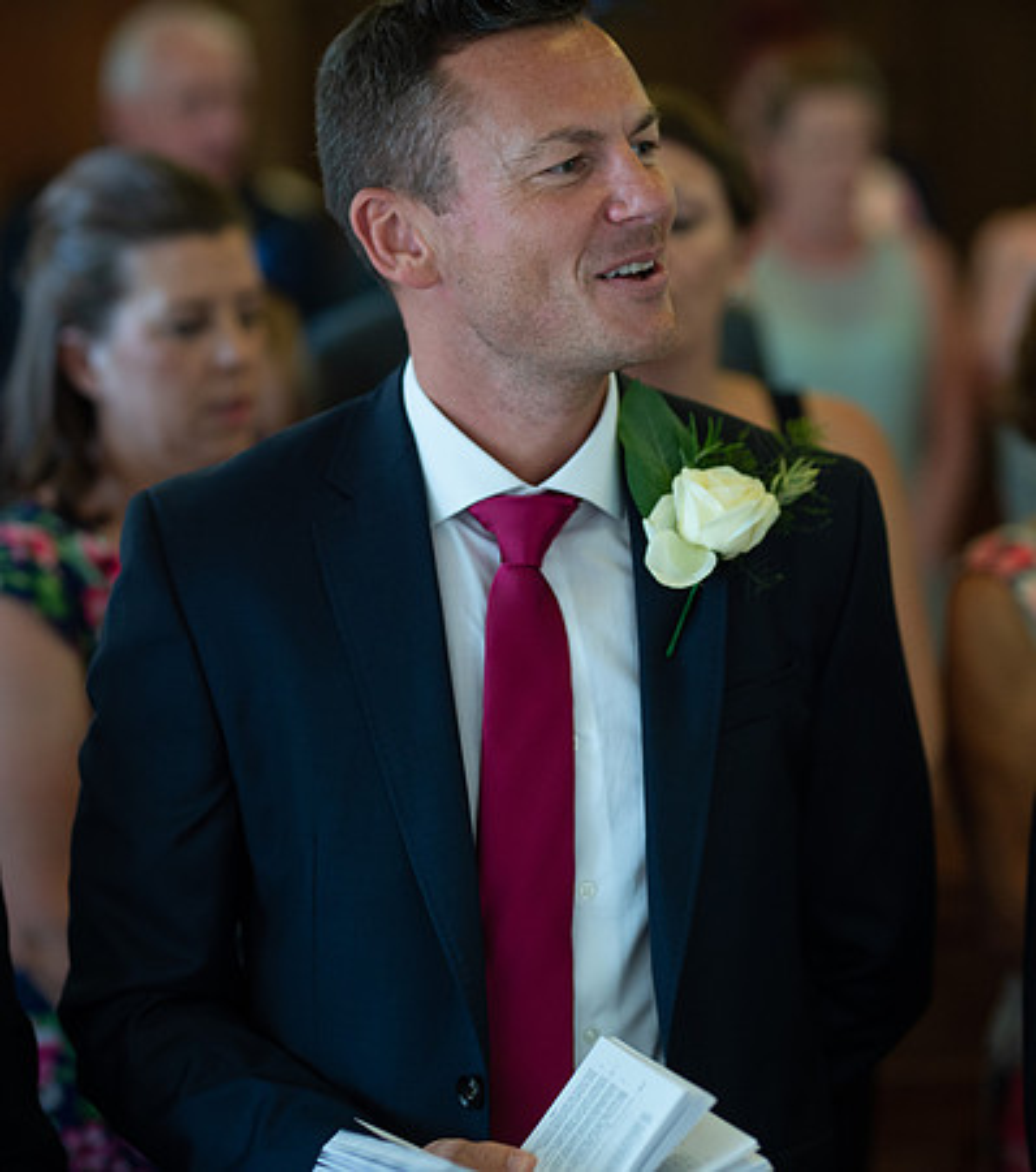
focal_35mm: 115
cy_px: 586
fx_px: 4153
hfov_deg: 14.2
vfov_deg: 16.1
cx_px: 475
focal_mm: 85
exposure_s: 1/160
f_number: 2
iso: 1000
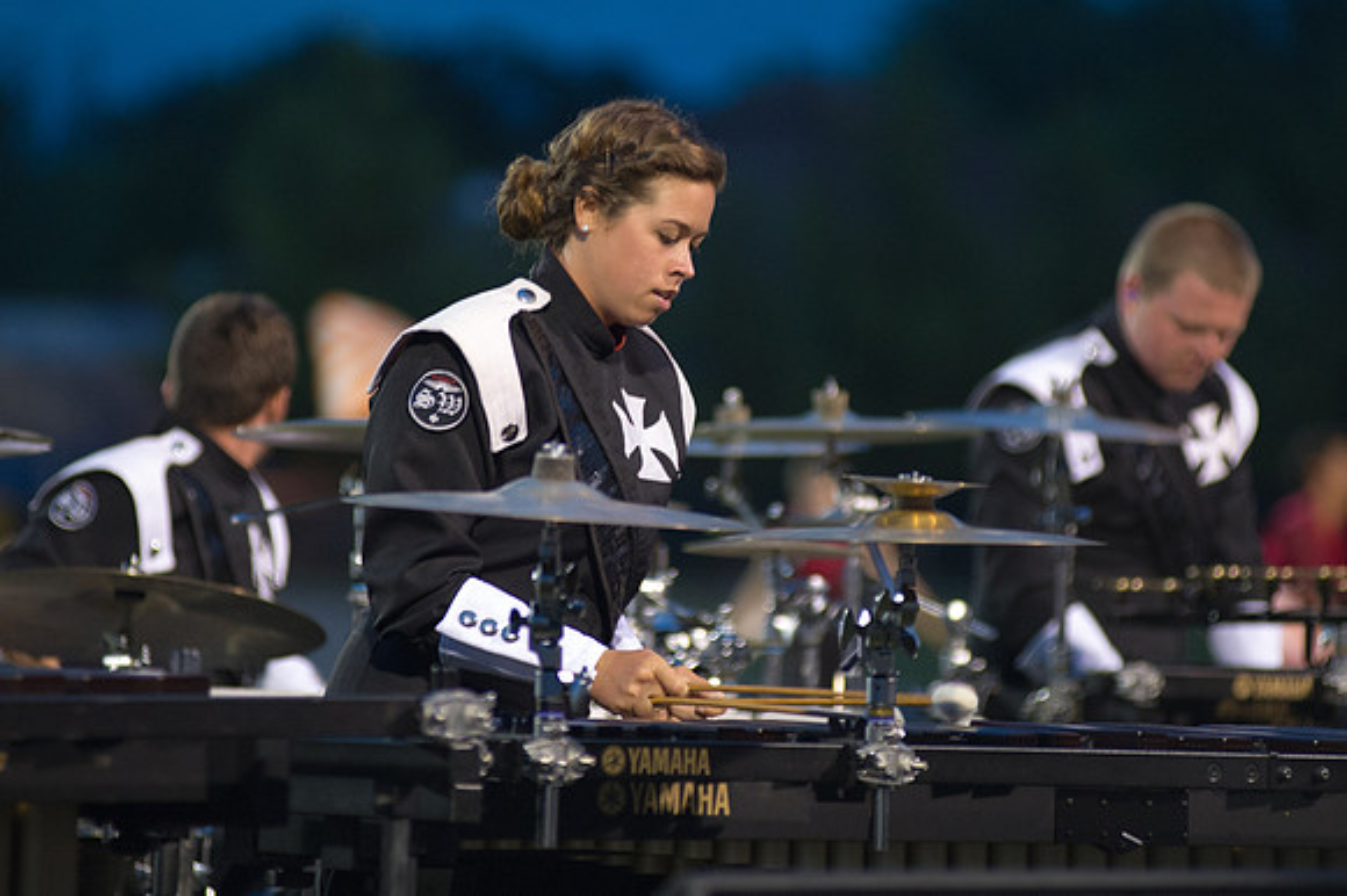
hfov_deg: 7.7
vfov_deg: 5.2
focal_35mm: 266
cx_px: 640
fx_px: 9949
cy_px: 371
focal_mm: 200
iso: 2800
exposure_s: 1/160
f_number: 2.8
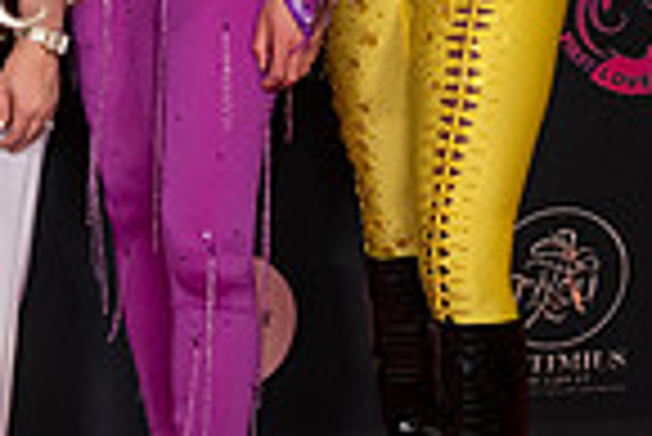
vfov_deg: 10.6
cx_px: -80
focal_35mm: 128
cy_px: -57
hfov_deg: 15.5
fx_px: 2321
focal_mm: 30
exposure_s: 1/160
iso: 800
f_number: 4
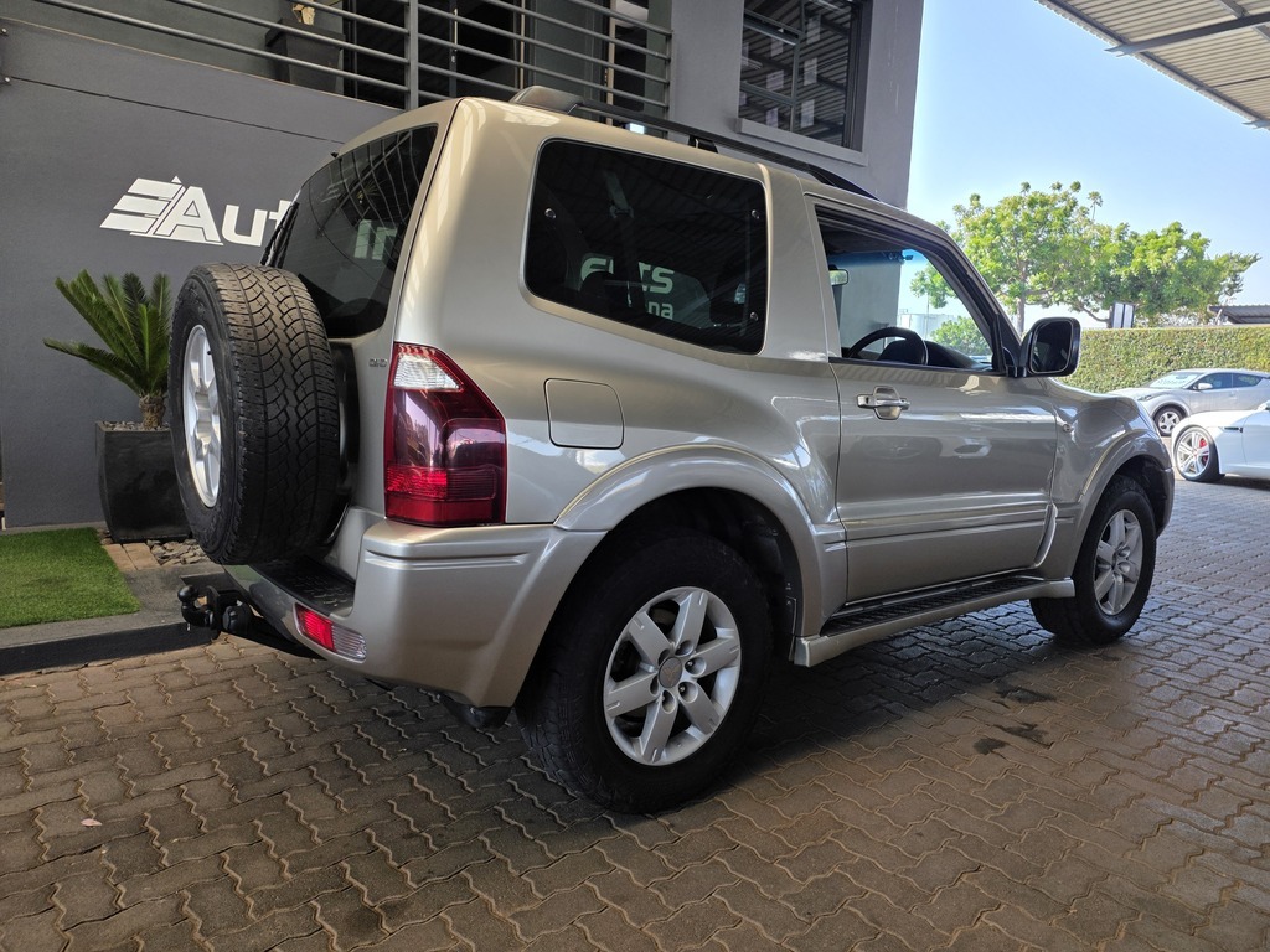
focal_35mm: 23
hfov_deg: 73.9
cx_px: 635
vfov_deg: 58.9
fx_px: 844
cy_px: 476
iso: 50
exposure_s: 1/359
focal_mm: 6.25
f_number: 1.7
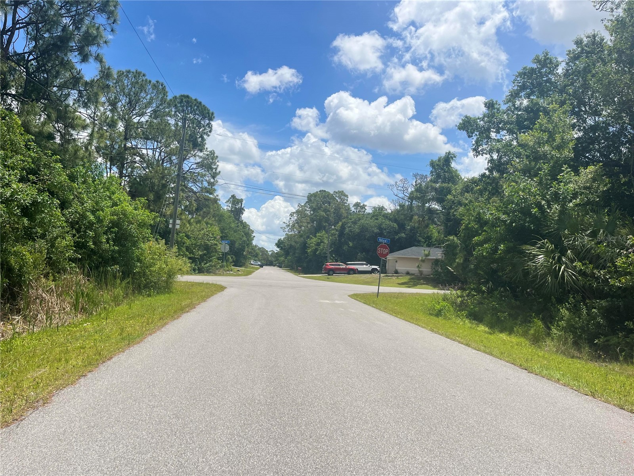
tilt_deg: +6.0
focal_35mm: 26
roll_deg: -1.2
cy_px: 238
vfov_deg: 53.1
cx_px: 317
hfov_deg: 67.3
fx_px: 476
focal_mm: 5.1
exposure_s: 1/4484
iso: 50
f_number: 1.6
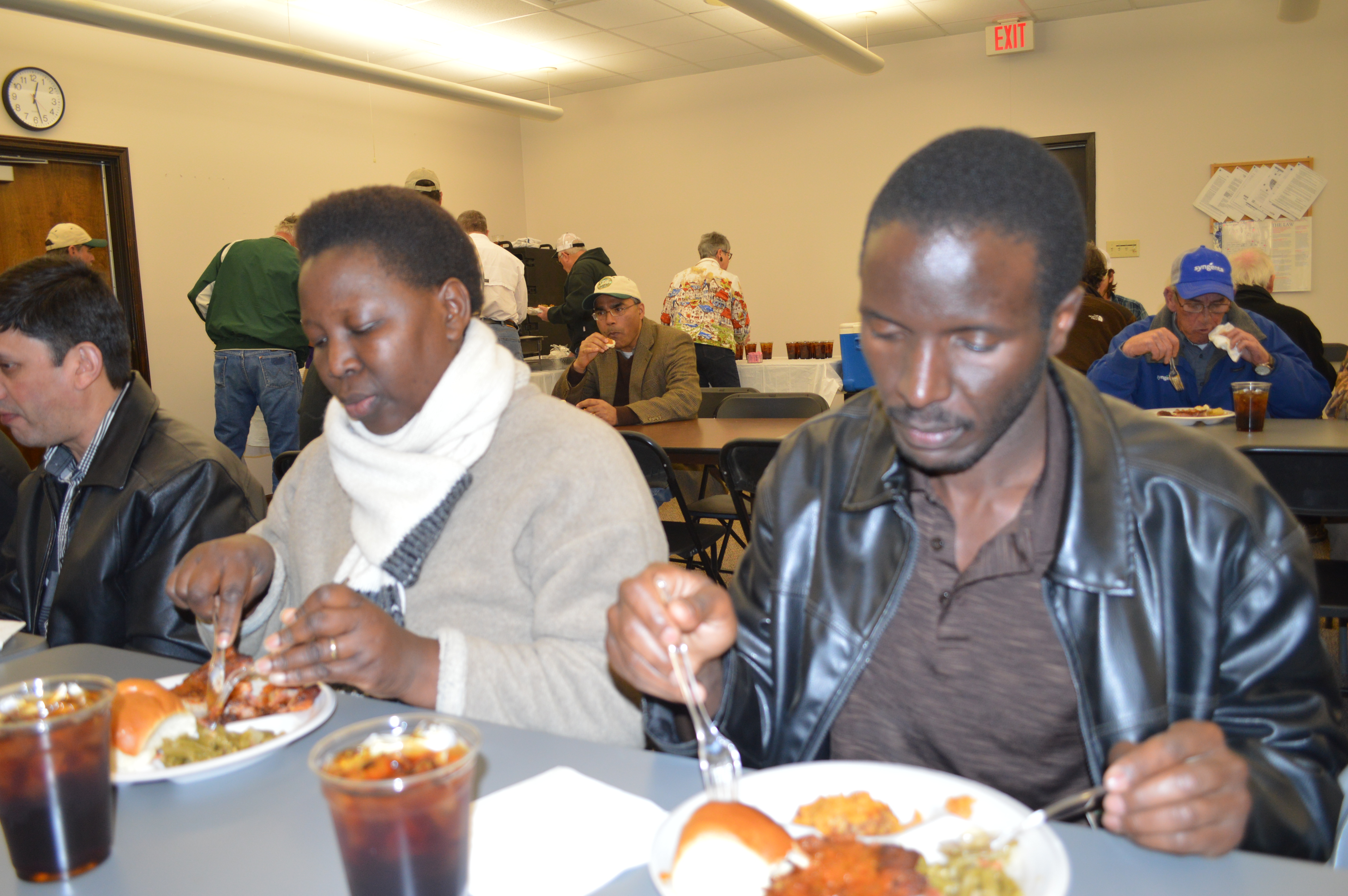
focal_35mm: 27
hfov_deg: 67.4
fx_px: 1010
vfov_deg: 47.8
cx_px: 674
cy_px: 448
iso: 500
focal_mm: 18
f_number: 3.5
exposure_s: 1/60
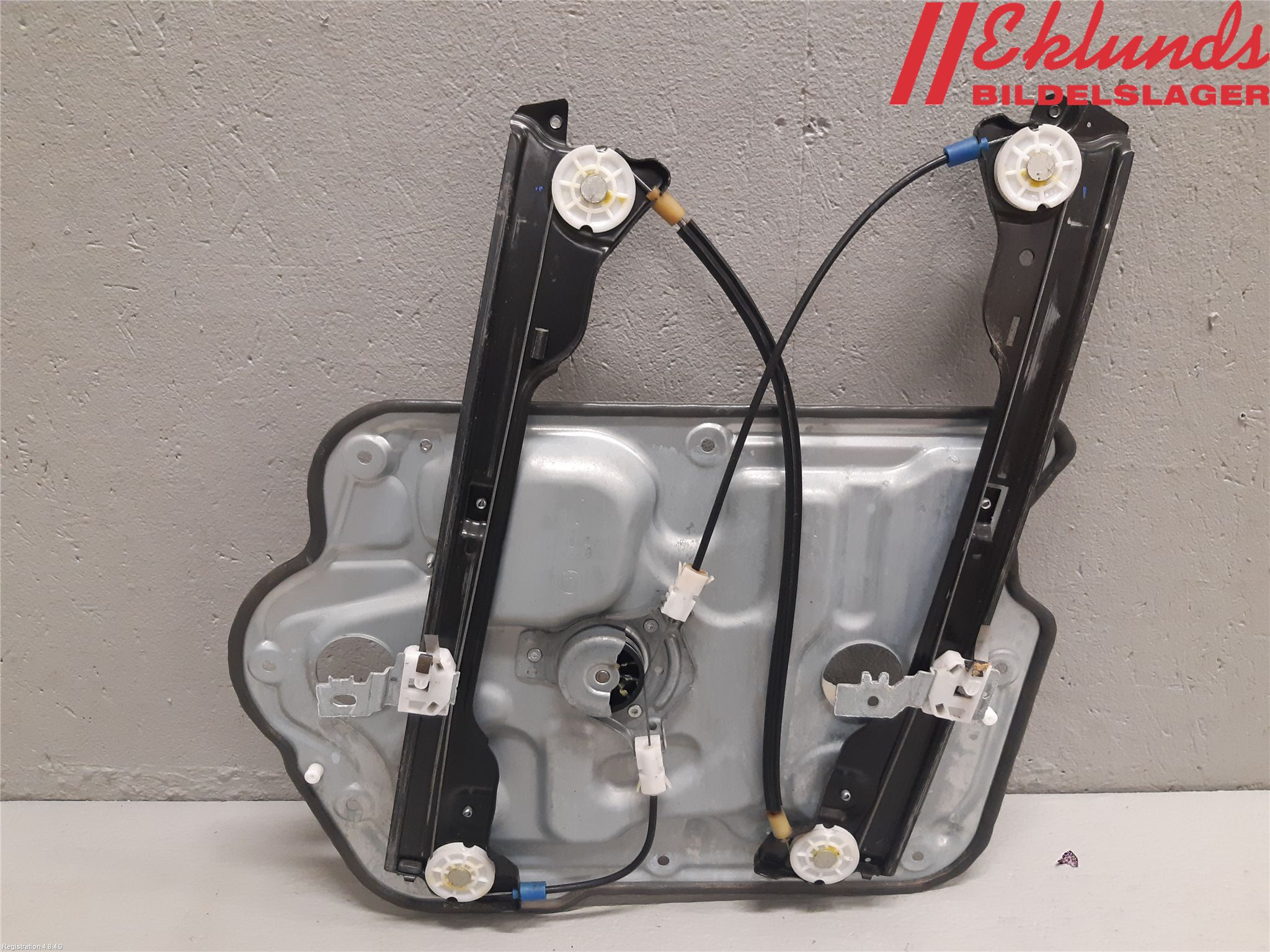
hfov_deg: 67.3
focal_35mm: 26
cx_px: 635
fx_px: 954
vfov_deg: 53.1
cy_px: 476
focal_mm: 3.93
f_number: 1.7
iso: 200
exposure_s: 1/50
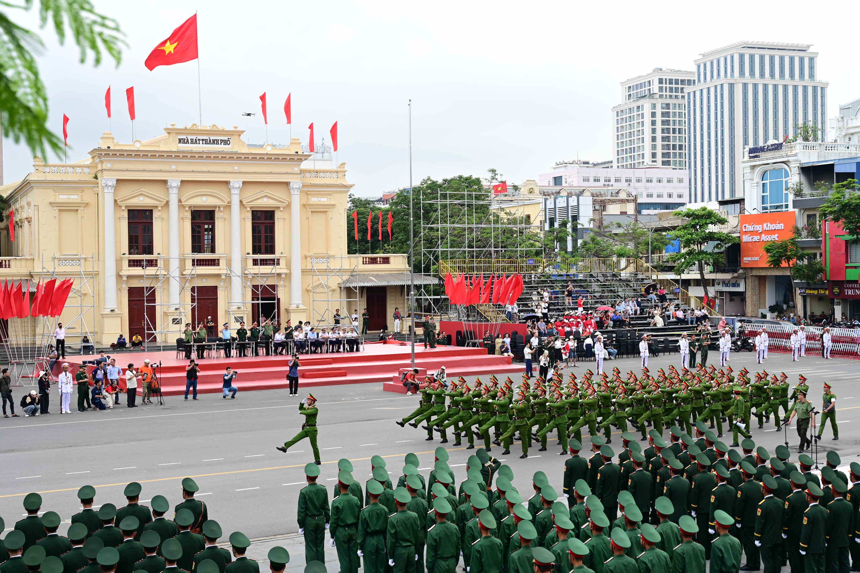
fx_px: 1147
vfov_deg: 28.1
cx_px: 430
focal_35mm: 48
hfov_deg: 41.1
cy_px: 286
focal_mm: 48
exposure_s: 1/100
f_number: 5
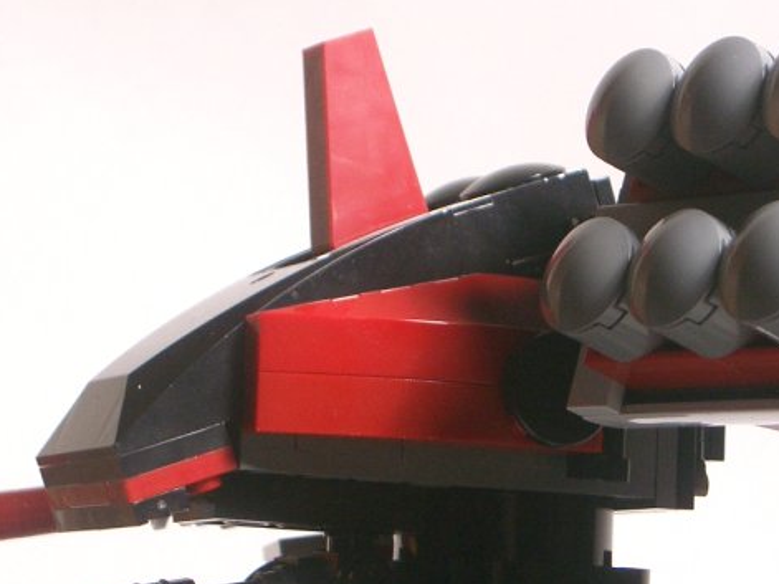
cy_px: 389
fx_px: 3082
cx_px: 498
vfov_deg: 10.8
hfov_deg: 14.4
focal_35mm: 137
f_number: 4.1
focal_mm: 17.2
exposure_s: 1/60
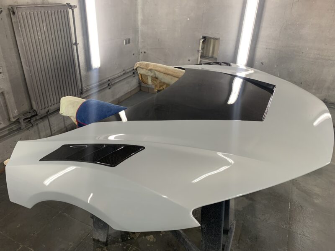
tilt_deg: -28.5
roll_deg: -3.3
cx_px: 168
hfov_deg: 67.3
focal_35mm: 26
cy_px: 126
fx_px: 252
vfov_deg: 53.1
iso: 80
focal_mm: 4.25
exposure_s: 1/50
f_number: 1.8
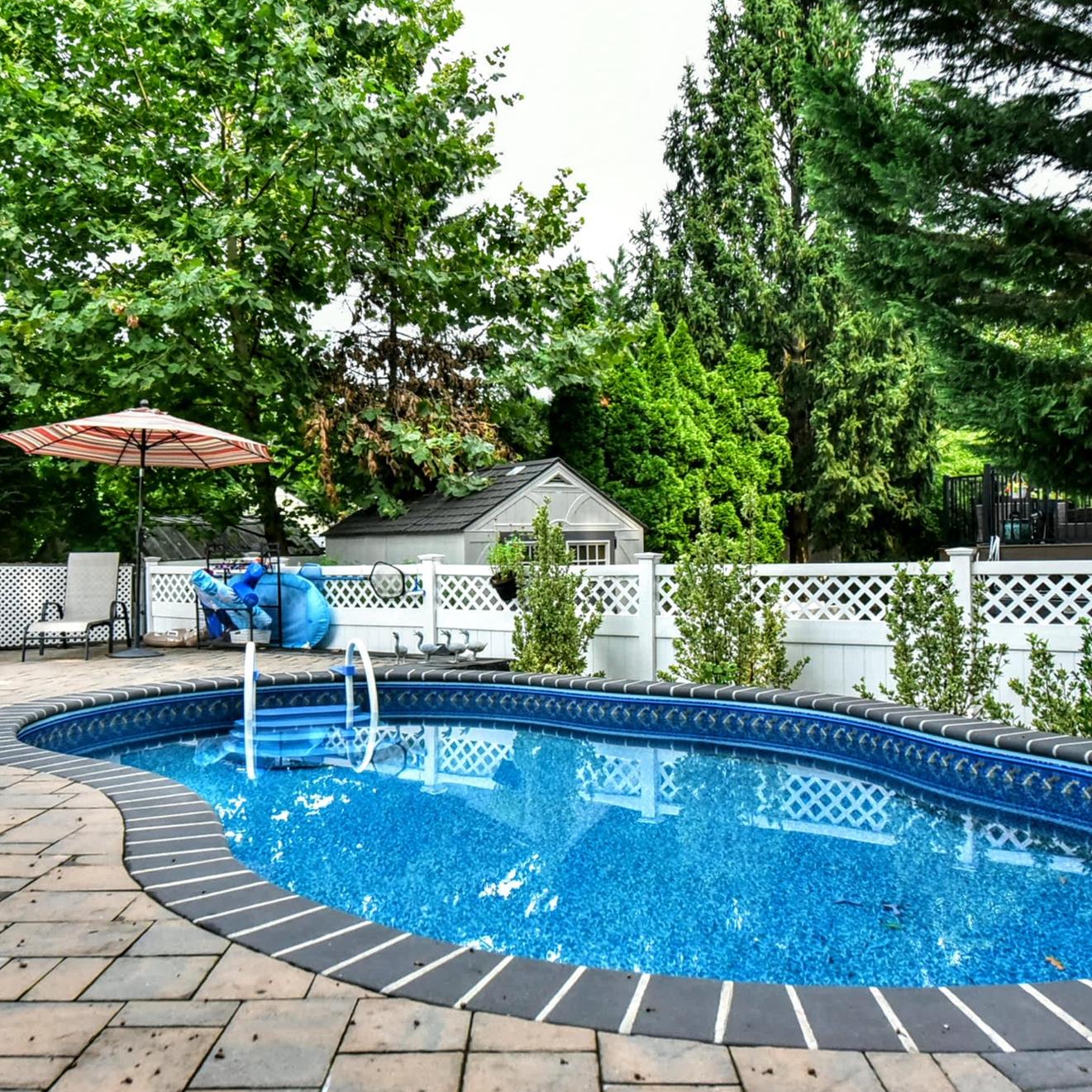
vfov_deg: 55.6
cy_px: 557
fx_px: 1035
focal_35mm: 29
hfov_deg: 55.6
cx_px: 516
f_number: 8
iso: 6400
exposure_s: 1/4000
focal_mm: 22
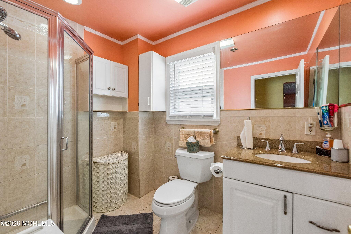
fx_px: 146
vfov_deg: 77.3
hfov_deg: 100.4
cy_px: 117
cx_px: 176
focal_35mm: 15
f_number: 7.1
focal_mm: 15
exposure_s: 1/200
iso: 1000
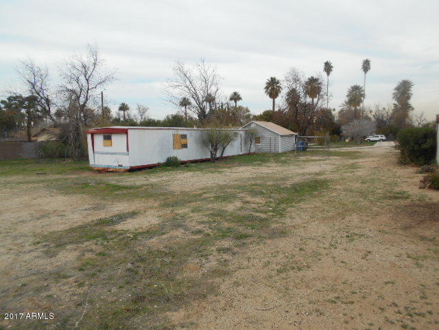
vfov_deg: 53.1
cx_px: 220
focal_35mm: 26
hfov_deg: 67.3
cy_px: 165
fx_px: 330
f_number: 3.2
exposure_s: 1/640
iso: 80
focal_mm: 4.6
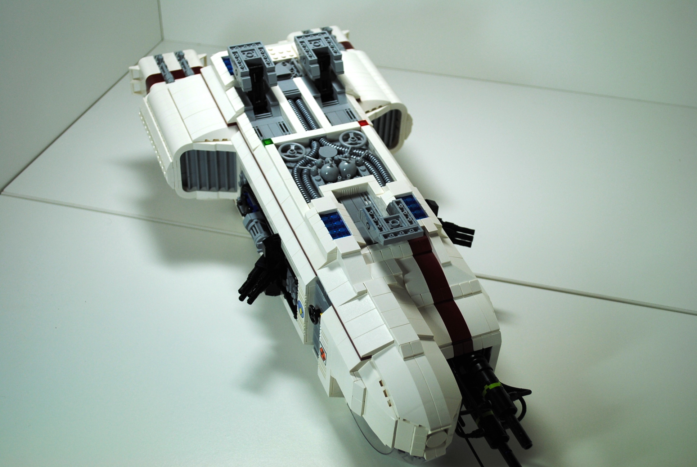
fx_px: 930
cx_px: 348
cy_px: 234
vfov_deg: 28.2
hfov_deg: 41.1
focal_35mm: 48
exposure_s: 1/100
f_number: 4.8
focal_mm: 32
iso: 200
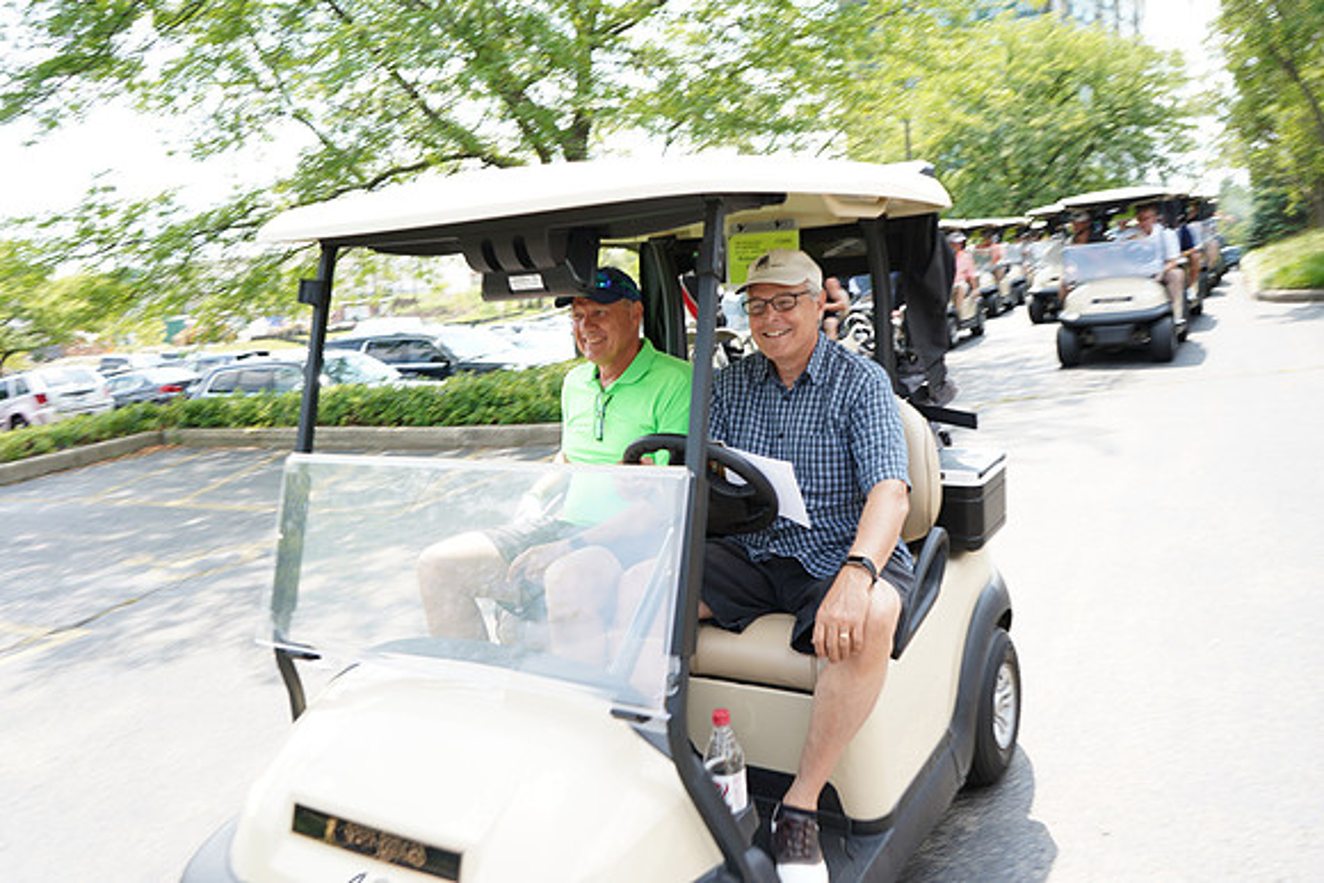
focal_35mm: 28
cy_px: 442
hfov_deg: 65.5
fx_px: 1030
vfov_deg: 46.4
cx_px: 662
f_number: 4.5
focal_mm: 28
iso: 100
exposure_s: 1/125
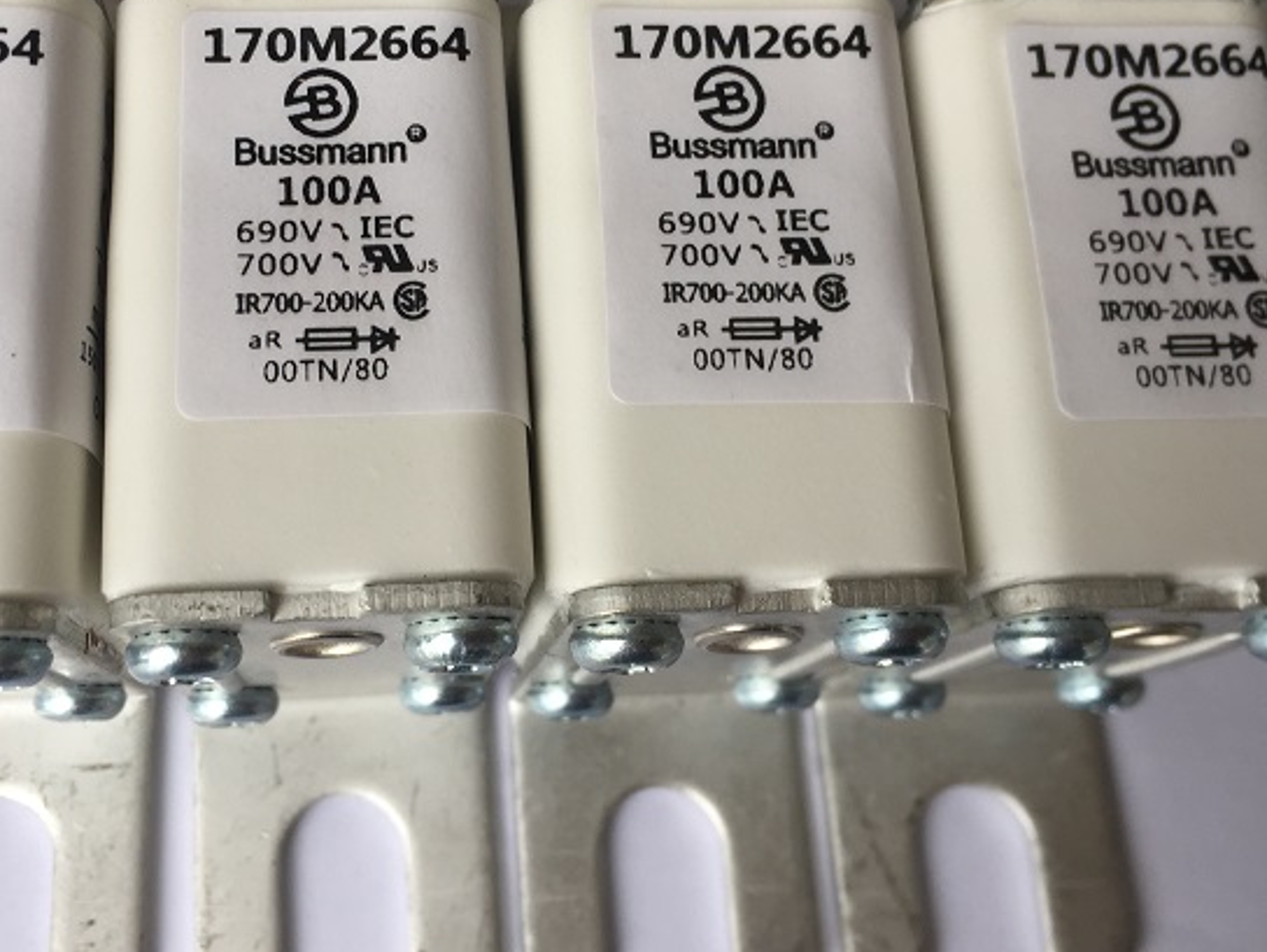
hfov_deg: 46.5
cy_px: 361
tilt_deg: -71.5
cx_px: 502
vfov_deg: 35.8
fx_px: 1465
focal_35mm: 40
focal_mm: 4.15
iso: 32
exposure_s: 1/105
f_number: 2.2
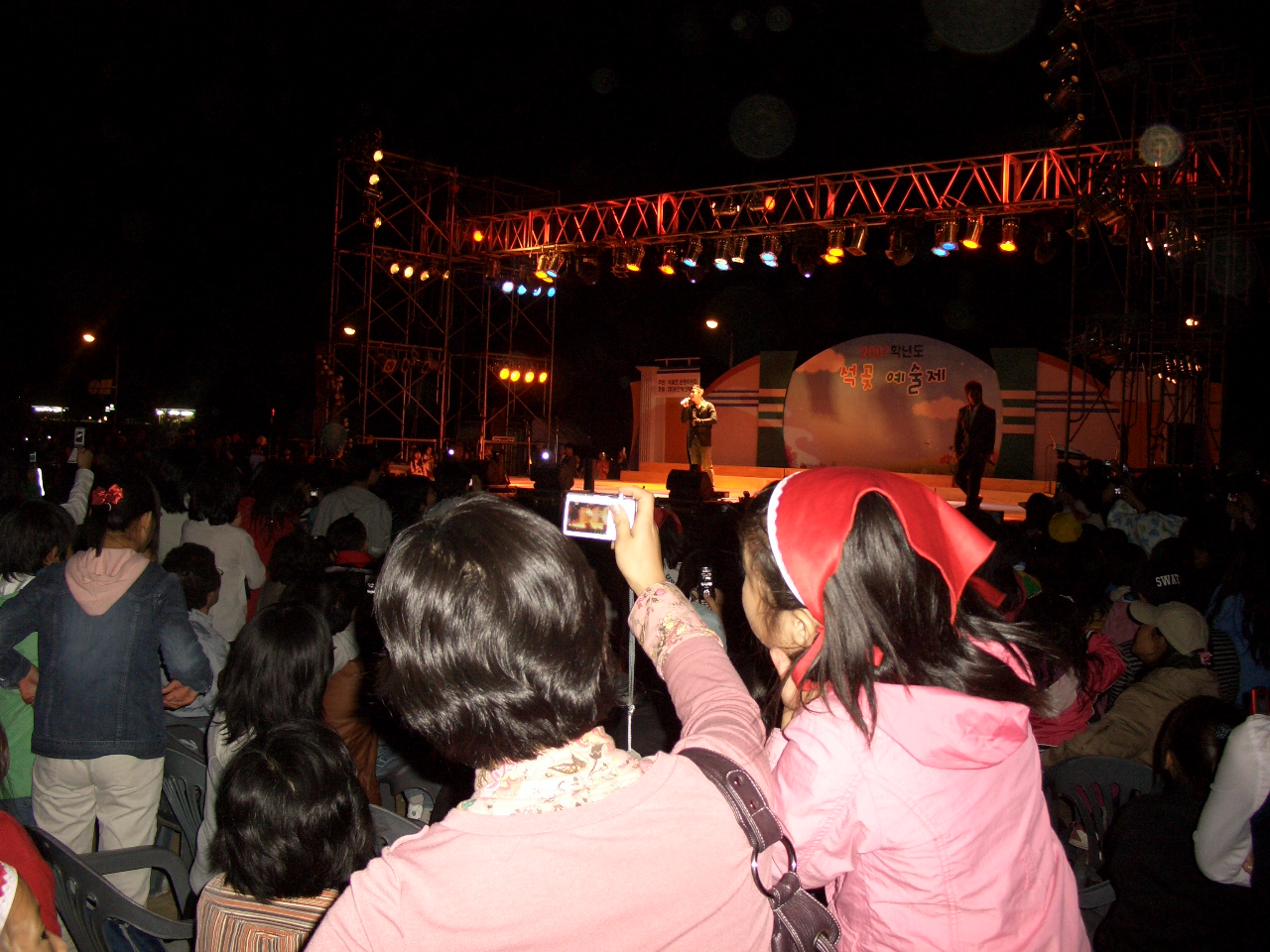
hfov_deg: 55.4
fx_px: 1211
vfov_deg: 42.9
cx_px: 635
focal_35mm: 33
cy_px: 476
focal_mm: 7.1
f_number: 2.8
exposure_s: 1/60
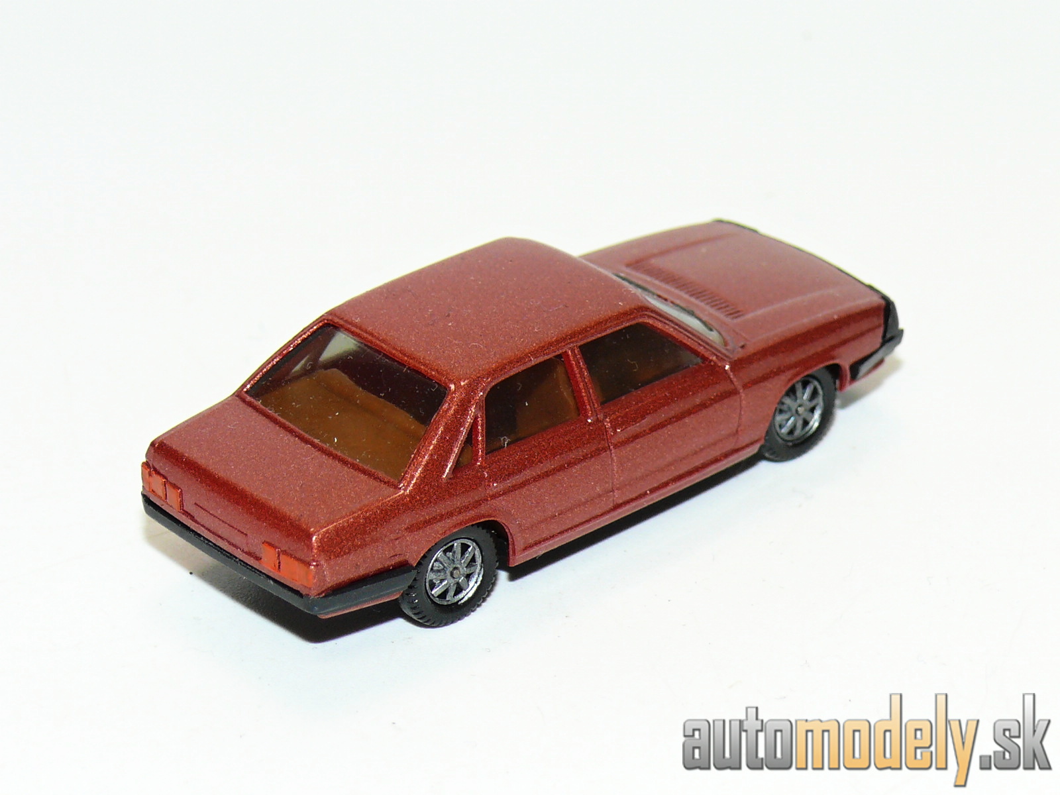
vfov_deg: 10.4
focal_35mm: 143
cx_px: 530
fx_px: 4379
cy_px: 398
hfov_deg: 13.8
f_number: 4
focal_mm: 16.9
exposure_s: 1/30
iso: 100
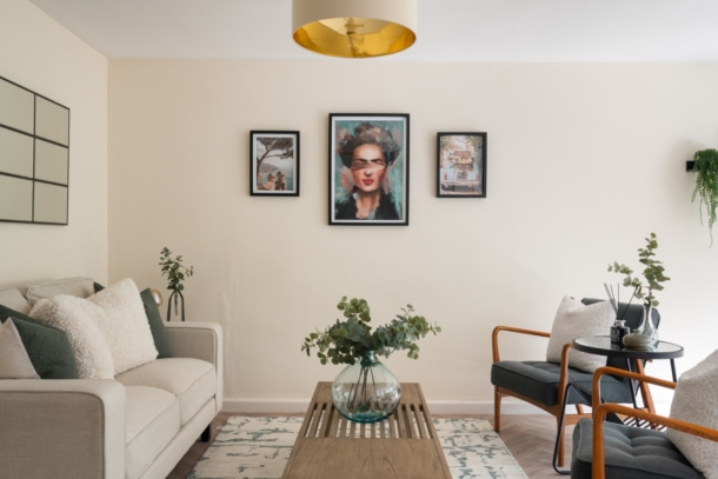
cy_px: 240
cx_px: 359
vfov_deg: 43.6
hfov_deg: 61.9
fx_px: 598
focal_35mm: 30
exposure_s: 1/4
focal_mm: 30
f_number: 8
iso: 400
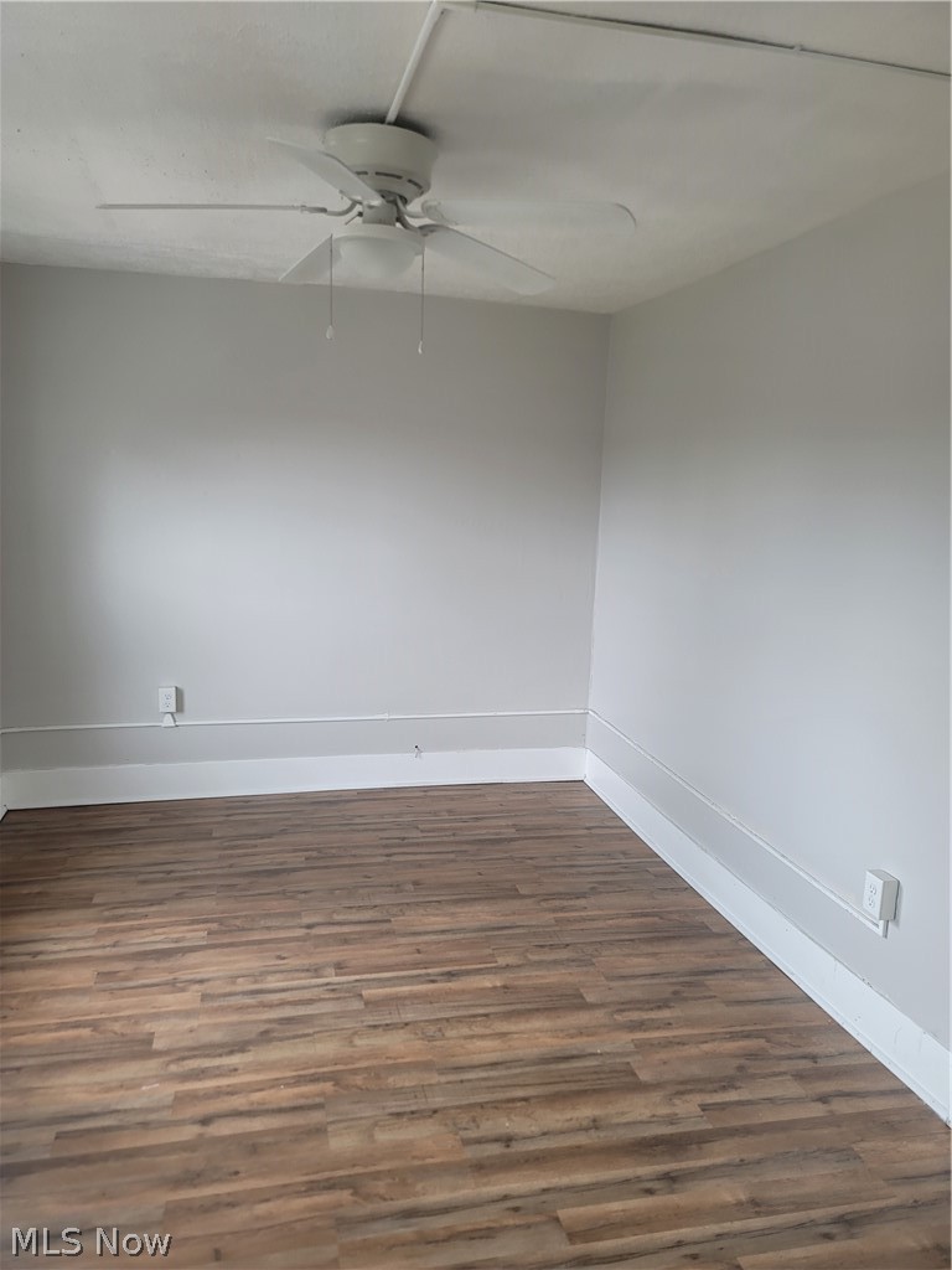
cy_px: 635
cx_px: 476
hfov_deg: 54.9
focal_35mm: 25
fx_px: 917
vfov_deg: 69.4
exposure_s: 1/120
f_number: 1.8
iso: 100
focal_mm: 7
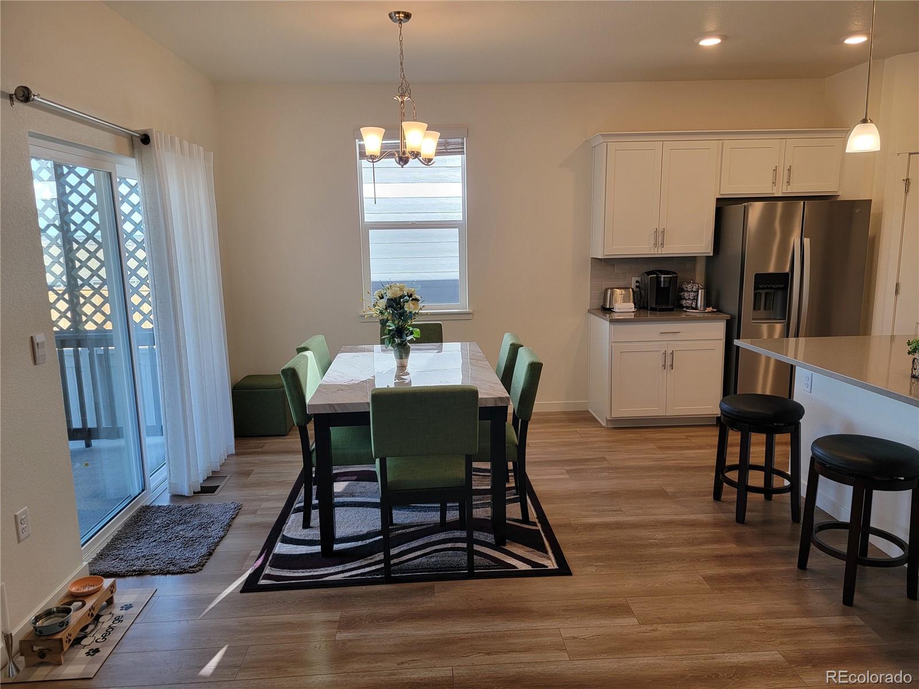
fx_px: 637
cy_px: 344
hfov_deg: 71.6
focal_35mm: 24
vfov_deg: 56.8
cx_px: 460
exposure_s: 1/120
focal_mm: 6.7
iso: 80
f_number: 1.8
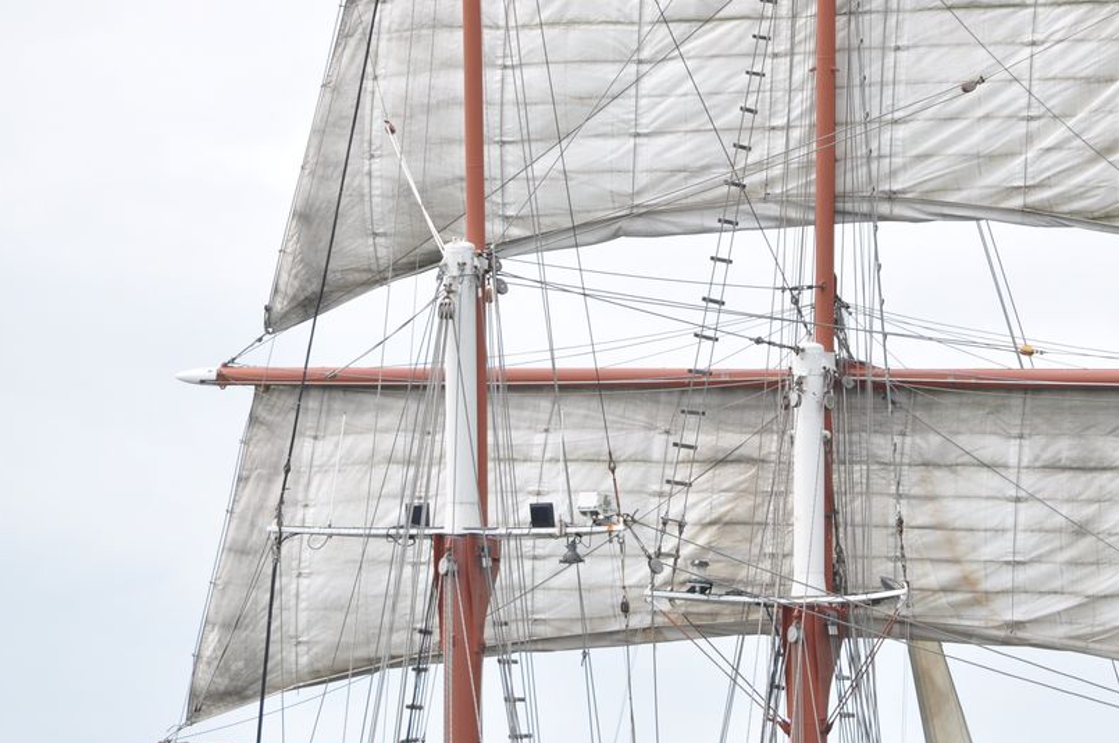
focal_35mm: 692
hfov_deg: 3.0
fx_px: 21475
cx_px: 859
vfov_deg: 2.0
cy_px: 324
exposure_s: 1/250
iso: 200
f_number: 7.1
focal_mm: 290
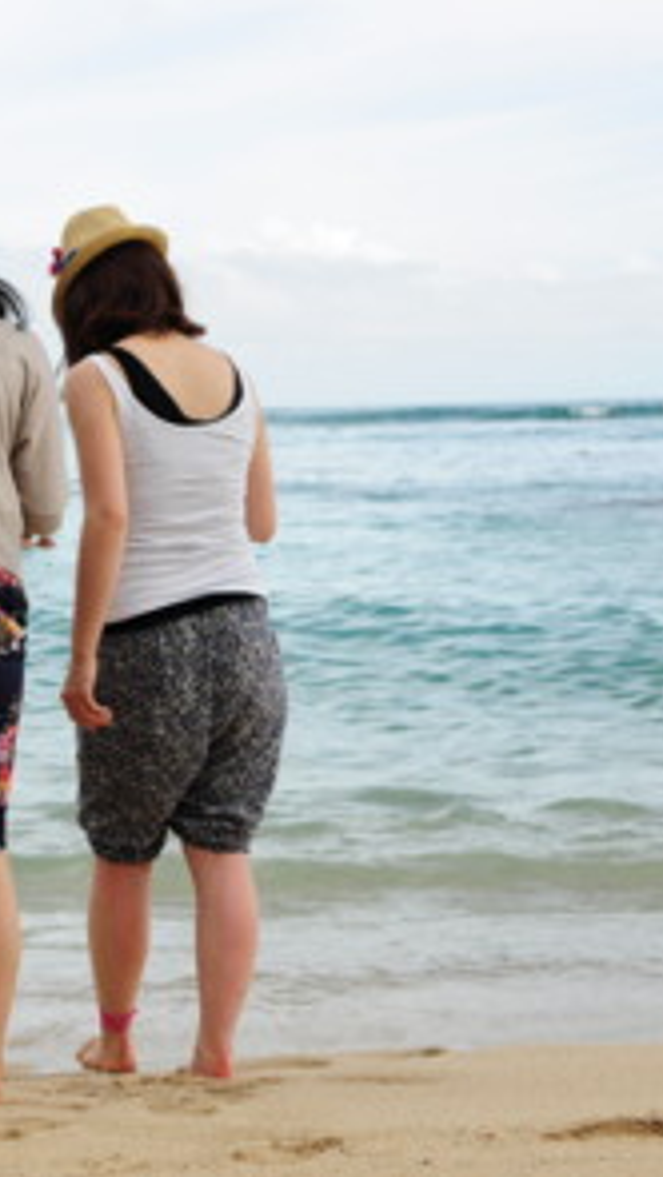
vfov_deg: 25.4
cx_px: -164
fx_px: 2618
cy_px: 588
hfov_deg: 13.9
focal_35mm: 84
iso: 400
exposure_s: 1/1000
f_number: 5
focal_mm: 35
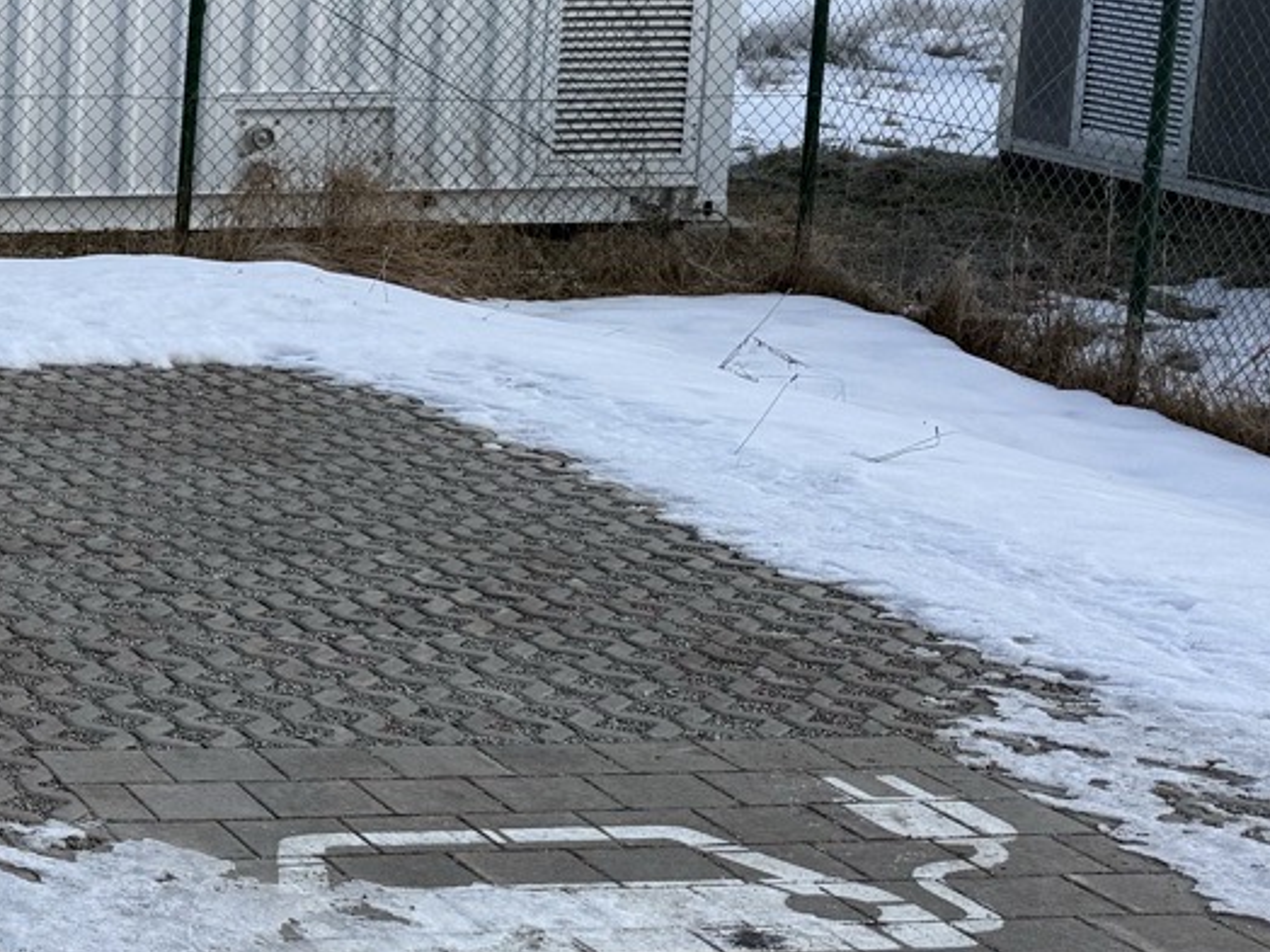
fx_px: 3229
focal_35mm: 88
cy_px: 298
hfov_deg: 19.4
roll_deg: +0.1
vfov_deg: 16.7
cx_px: -630
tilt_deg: -10.1
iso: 80
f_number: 1.78
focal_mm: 6.76
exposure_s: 1/2611
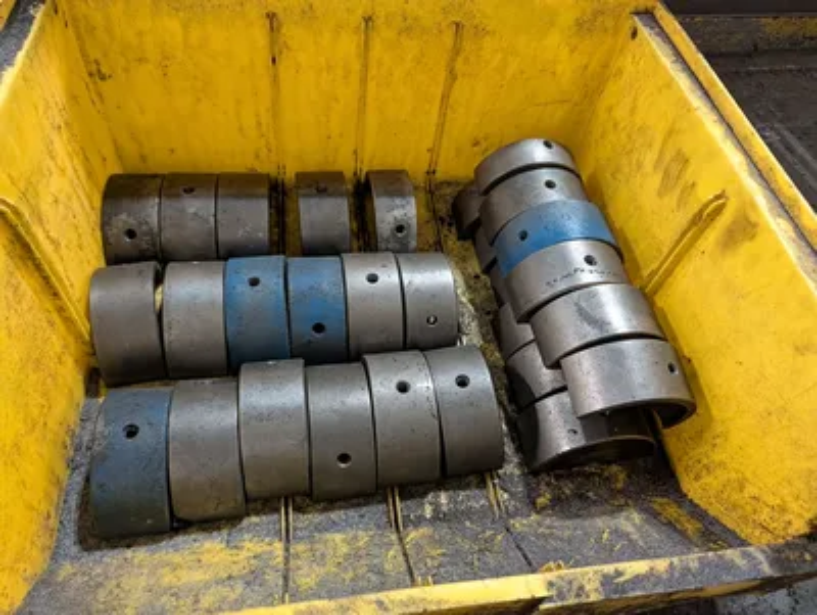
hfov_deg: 71.5
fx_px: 567
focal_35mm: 24
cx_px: 408
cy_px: 308
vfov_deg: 56.9
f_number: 1.68
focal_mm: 6.9
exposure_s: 1/78.3
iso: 2278
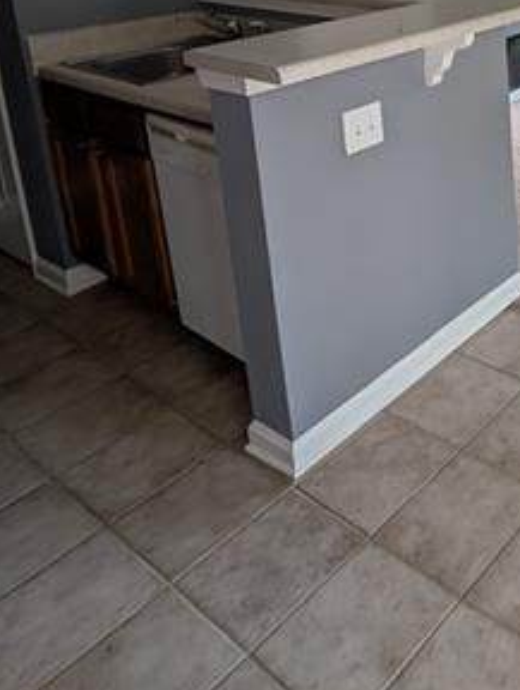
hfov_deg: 34.6
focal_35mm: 32
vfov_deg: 48.4
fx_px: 639
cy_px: 26
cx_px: 635
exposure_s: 1/58.4
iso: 68
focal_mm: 2.23
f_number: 1.95
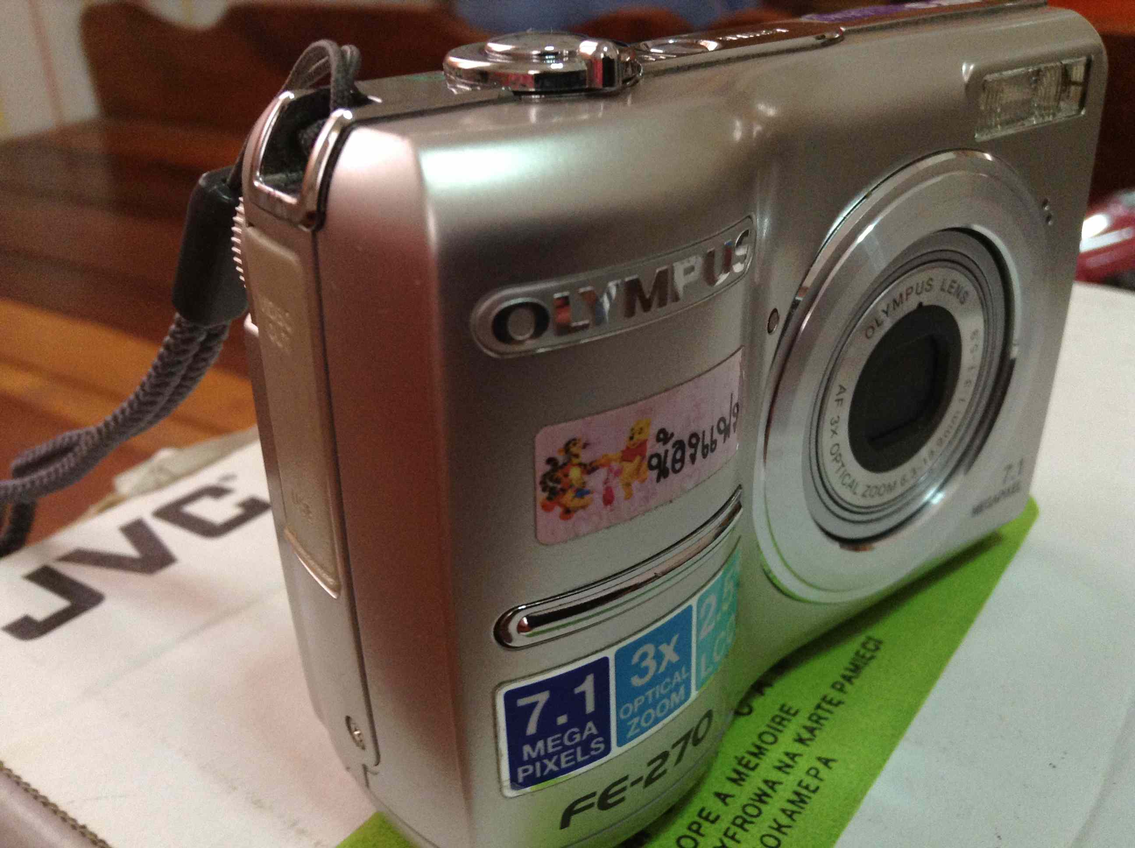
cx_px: 568
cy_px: 424
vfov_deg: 42.8
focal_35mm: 33
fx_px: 1080
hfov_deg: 55.4
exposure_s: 1/24
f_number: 2.4
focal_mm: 3.3
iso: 125
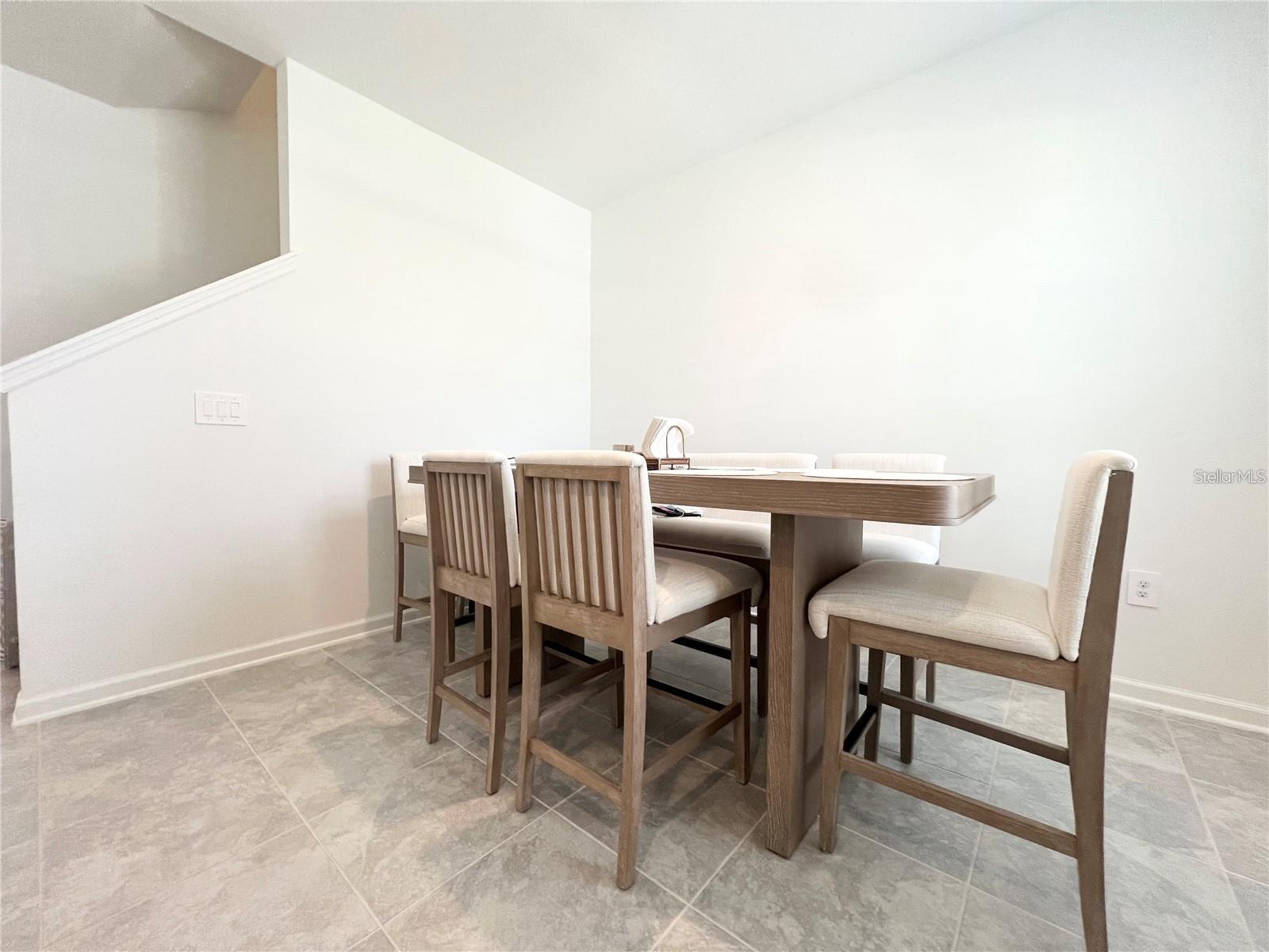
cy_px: 476
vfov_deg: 89.9
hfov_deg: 106.2
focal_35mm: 13
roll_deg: +0.1
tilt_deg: -2.6
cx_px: 634
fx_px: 477
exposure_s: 1/120
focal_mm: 1.57
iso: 200
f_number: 1.8
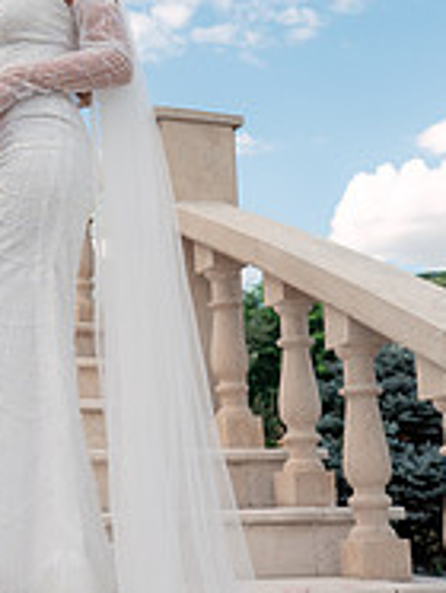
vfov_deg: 29.7
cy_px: 255
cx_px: 72
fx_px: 1114
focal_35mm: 65
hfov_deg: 22.3
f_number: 4.5
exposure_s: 1/500
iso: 160
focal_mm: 28
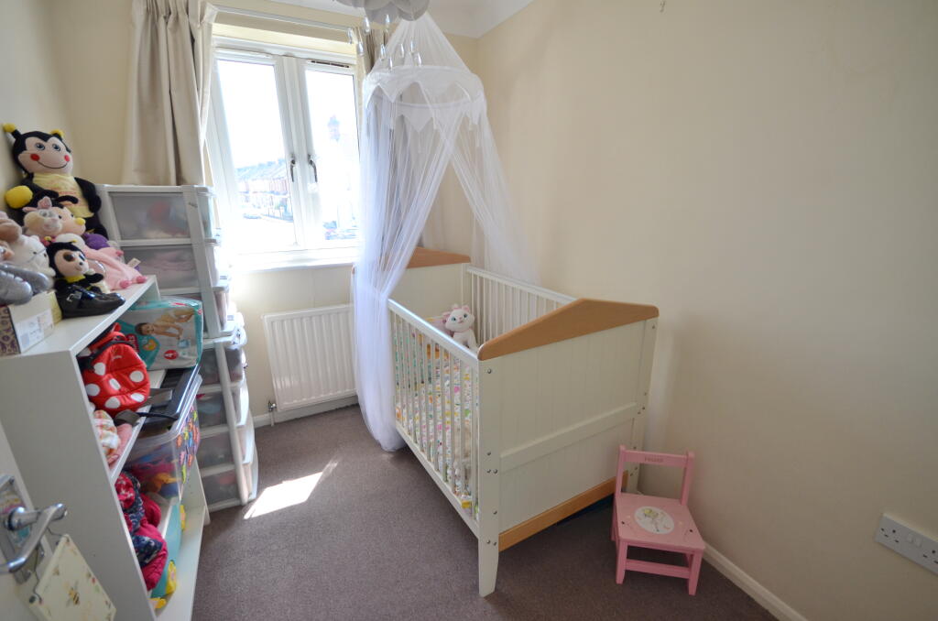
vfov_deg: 77.1
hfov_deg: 100.5
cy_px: 310
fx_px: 390
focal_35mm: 15
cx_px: 469
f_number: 5.6
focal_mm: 10
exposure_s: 1/125
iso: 360
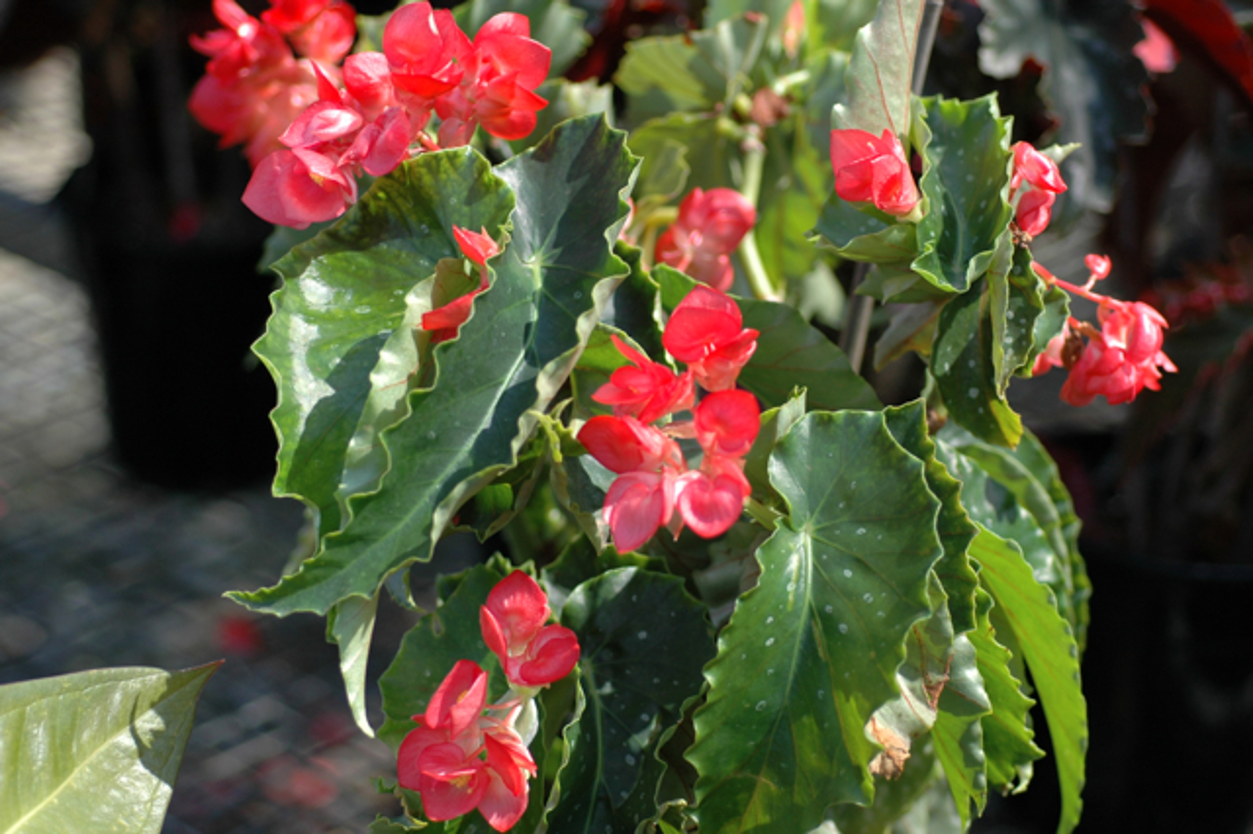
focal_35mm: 90
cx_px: 626
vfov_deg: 15.2
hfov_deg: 22.6
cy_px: 417
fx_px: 3131
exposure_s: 1/250
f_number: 3.3
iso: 200
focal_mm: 60
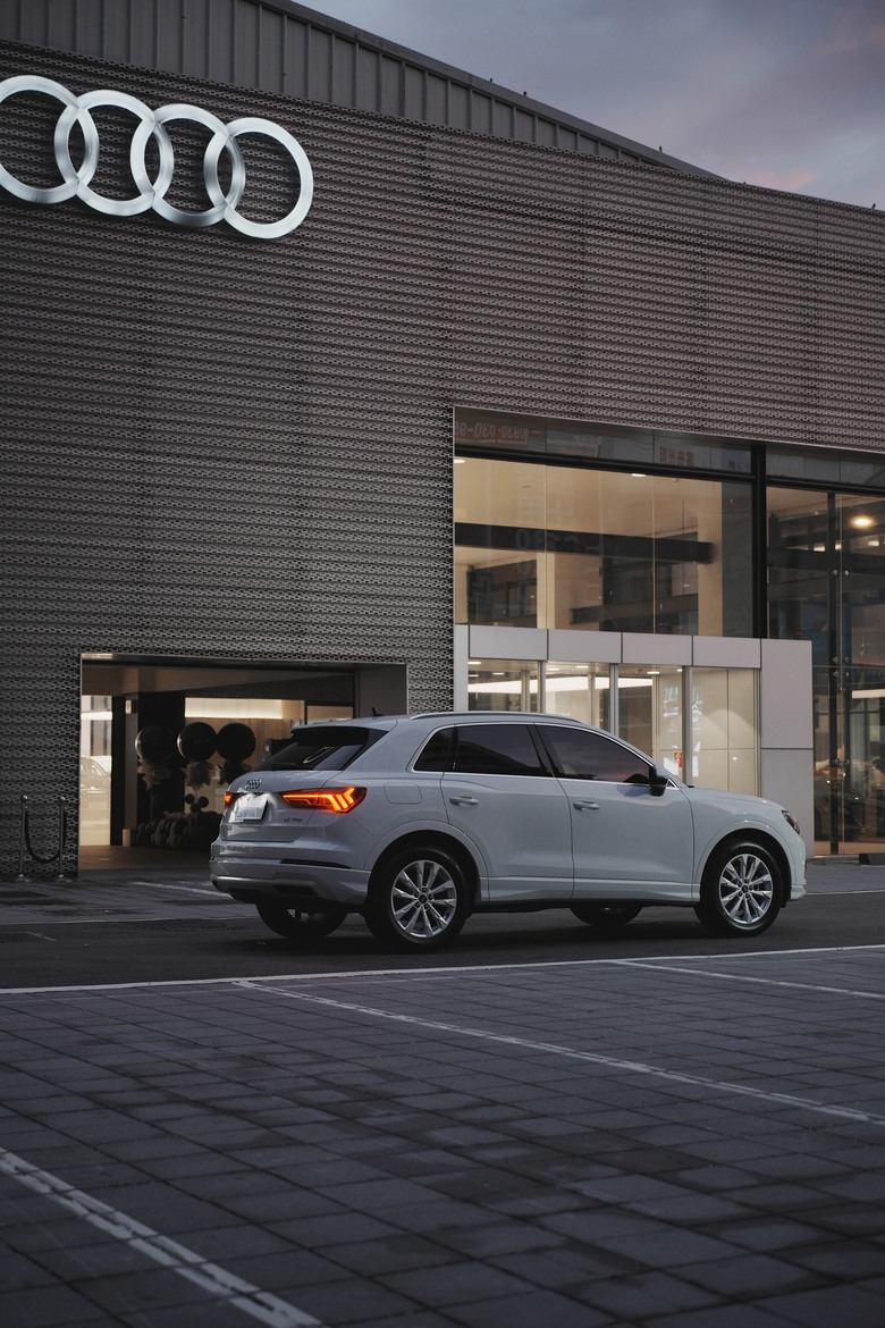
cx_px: 442
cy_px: 664
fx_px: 1880
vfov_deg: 38.9
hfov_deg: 26.5
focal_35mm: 51
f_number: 2.8
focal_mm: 51
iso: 500
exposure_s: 1/320
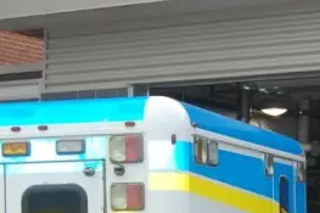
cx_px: 242
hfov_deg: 14.3
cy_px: 217
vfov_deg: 9.5
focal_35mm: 143
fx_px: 1270
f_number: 5.6
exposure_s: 1/500
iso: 400
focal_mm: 38
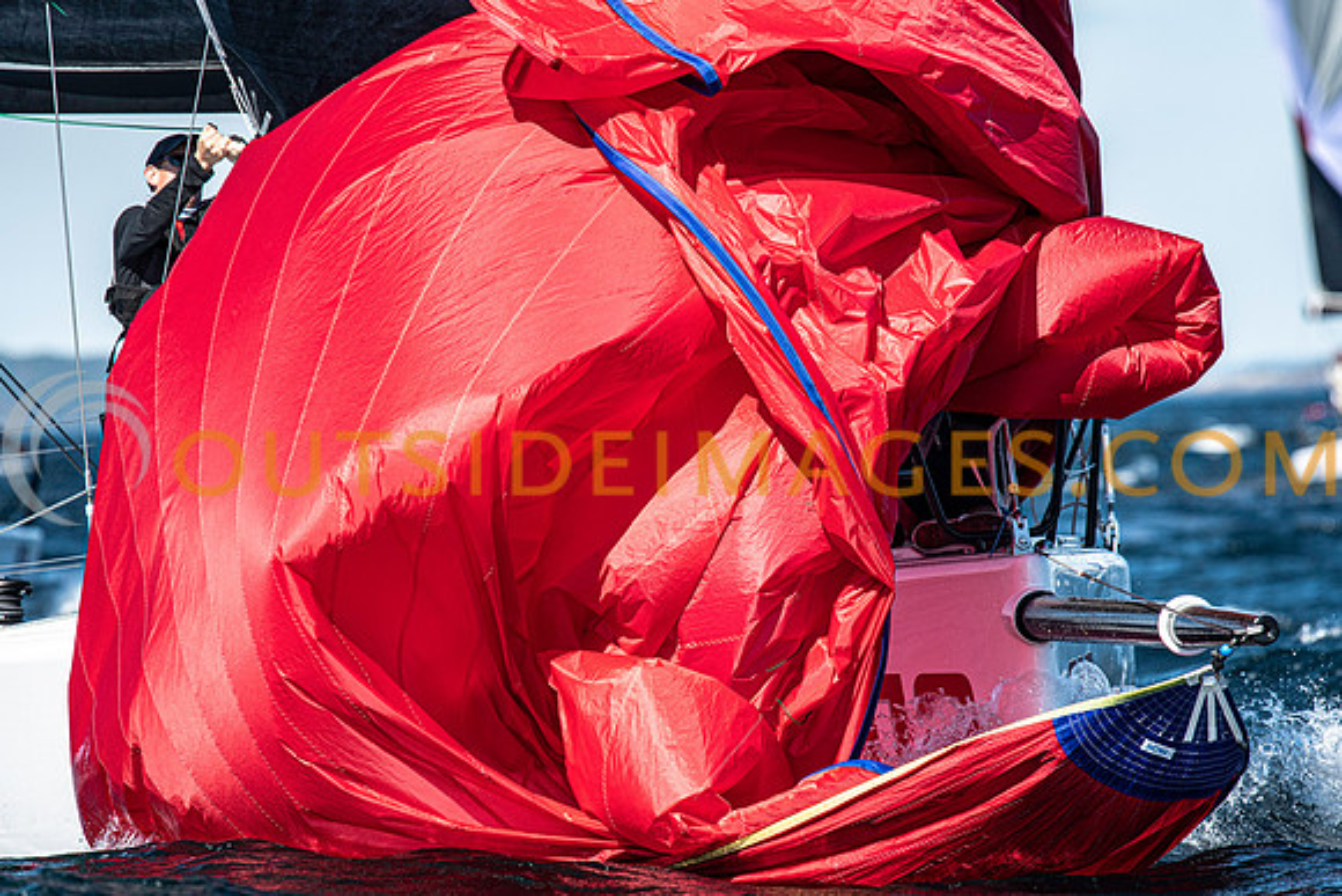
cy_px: 448
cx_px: 671
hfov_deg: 4.3
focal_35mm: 478
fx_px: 17832
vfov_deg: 2.9
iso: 320
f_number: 5
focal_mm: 300
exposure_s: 1/1600
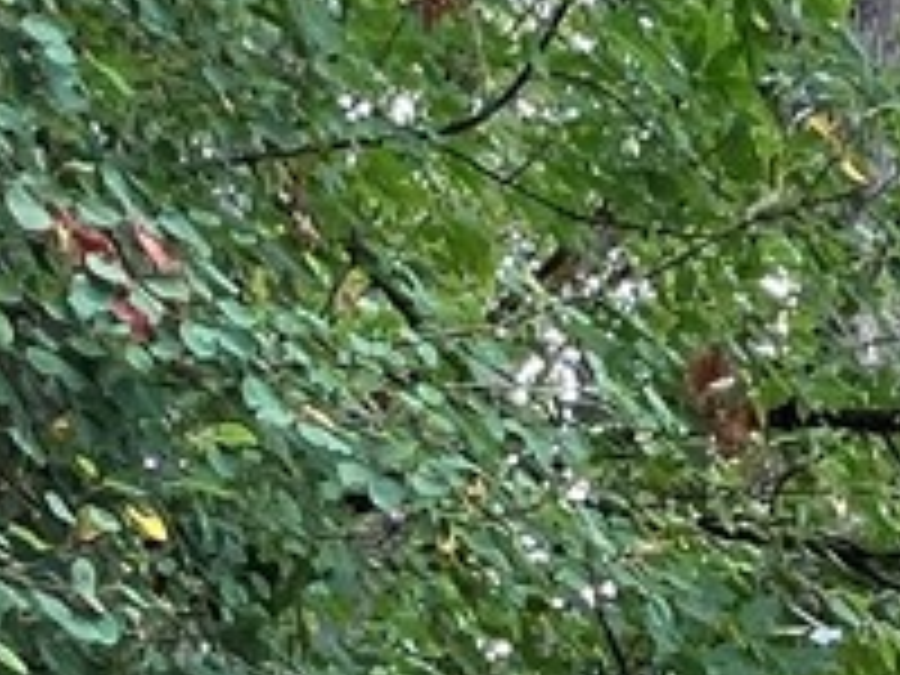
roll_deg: +1.2
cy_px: 1989
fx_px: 2704
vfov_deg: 10.4
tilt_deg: +6.4
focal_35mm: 104
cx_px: 1170
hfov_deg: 17.7
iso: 64
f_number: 1.8
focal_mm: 1.57
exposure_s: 1/99
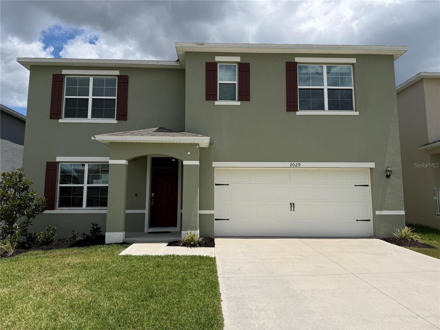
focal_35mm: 24
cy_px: 165
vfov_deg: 56.8
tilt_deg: +6.6
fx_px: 305
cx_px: 220
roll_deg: +1.4
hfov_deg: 71.6
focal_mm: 6.76
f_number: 1.78
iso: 80
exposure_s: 1/10309
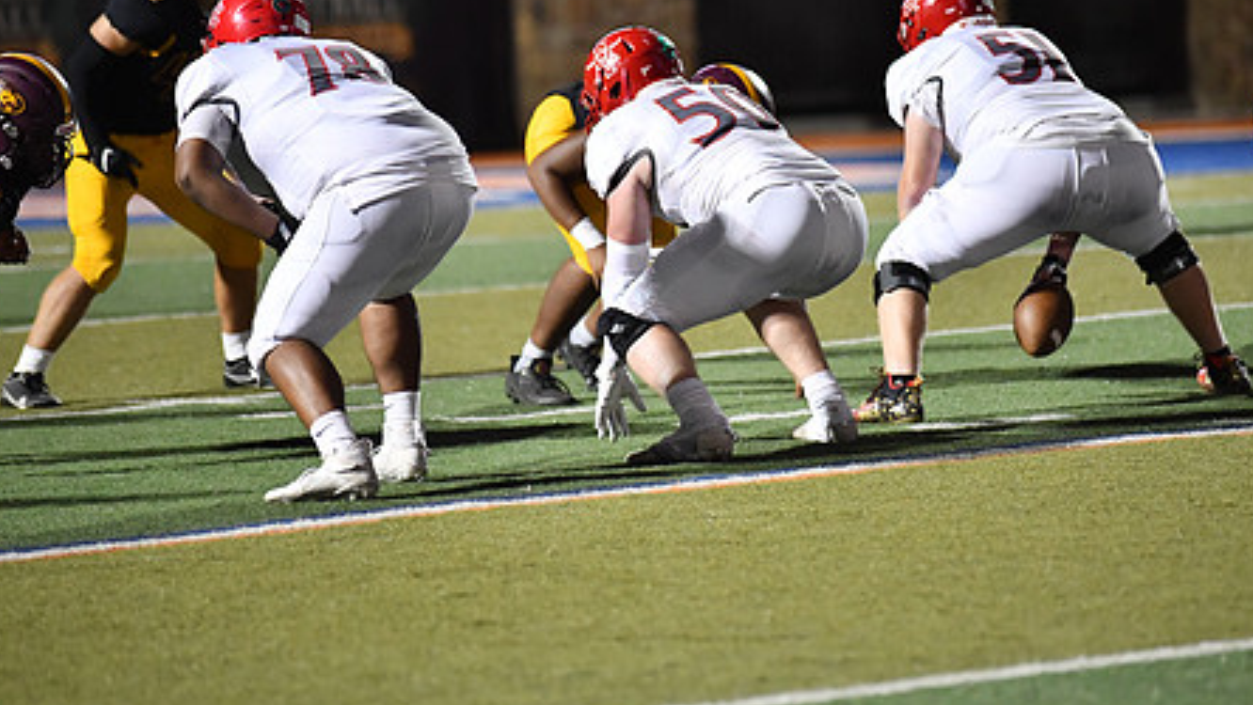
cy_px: 230
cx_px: 686
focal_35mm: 274
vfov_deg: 4.4
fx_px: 9106
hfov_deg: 7.9
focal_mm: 200
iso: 5600
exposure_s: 1/1250
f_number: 2.8
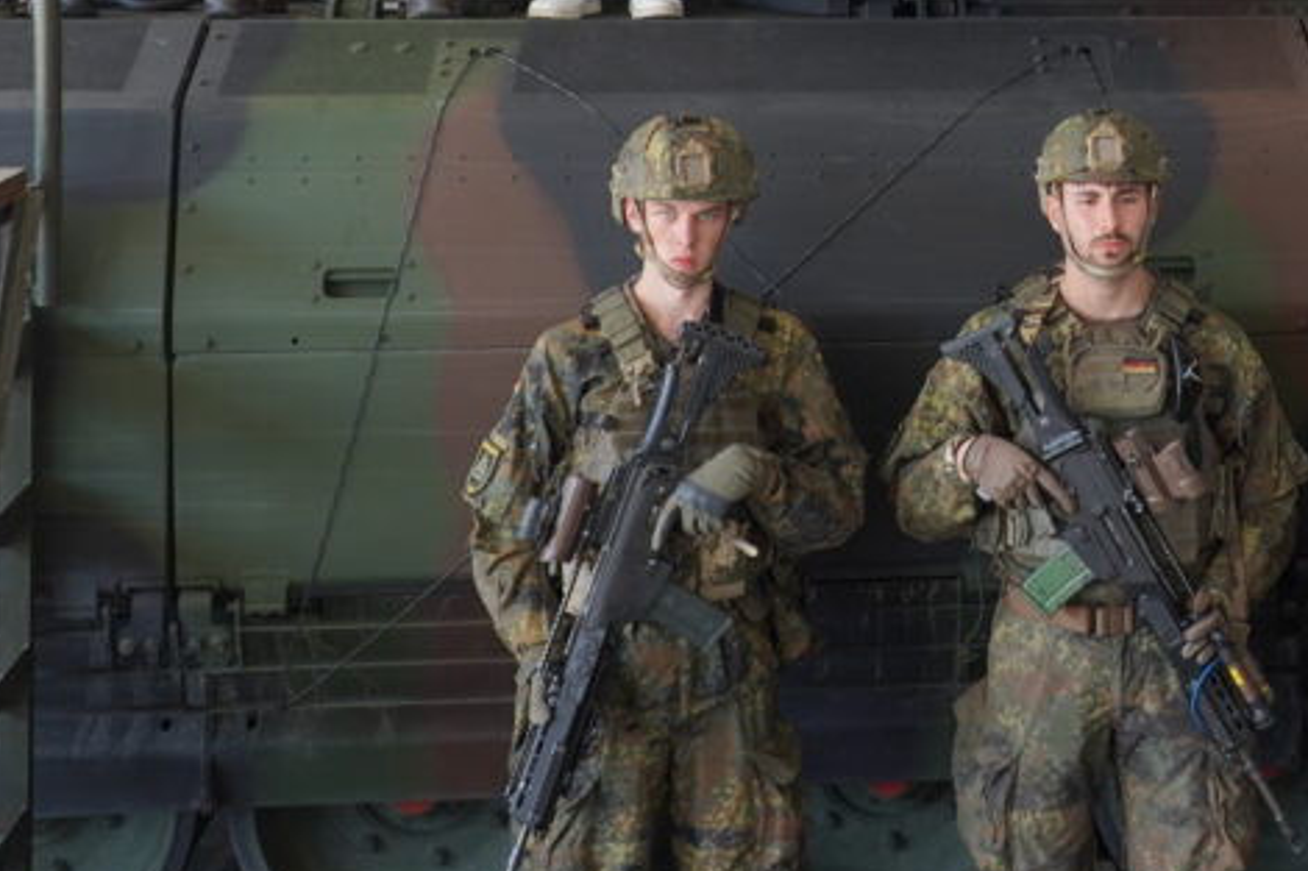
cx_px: 1113
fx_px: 2506
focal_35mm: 69
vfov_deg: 19.0
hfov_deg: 28.4
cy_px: -70
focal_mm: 18
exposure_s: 1/160
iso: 250
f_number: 4
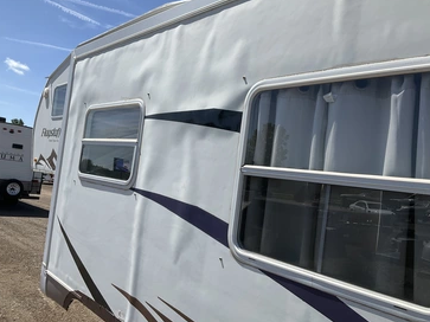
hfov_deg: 56.8
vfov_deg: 44.1
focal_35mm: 32
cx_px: 229
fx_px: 397
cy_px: 165
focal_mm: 3
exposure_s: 1/2667
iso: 25
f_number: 1.8
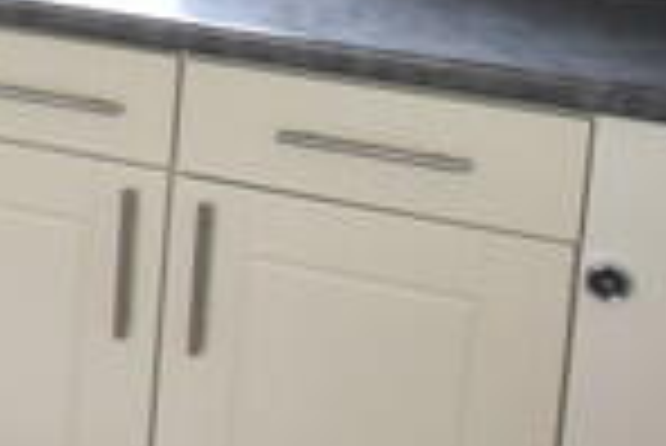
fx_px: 1926
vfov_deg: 12.5
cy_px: -250
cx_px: -882
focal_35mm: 104
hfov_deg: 14.2
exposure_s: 1/80
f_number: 4.5
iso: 800
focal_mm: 10
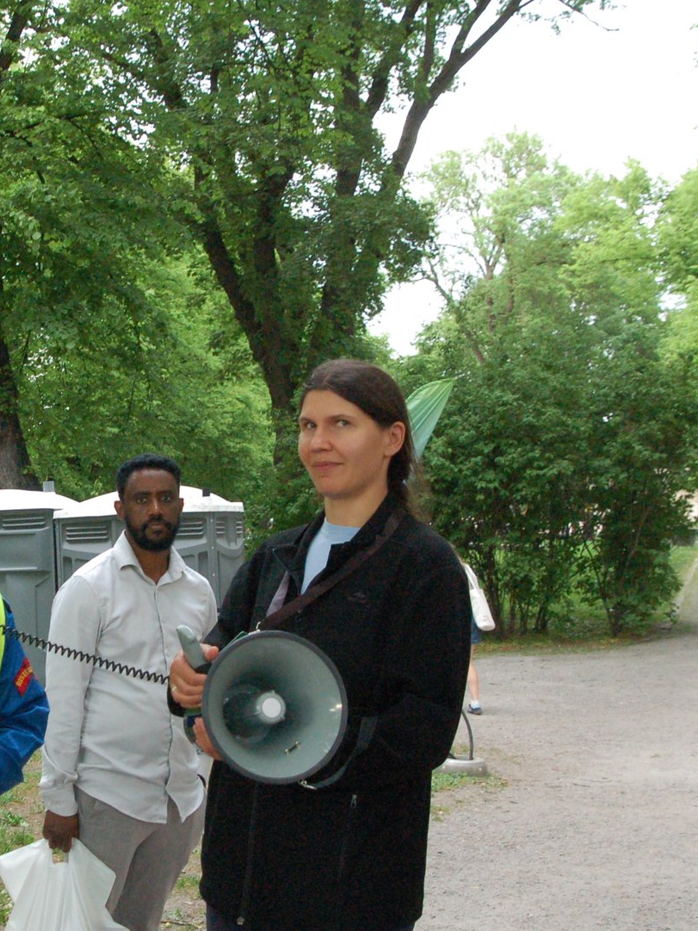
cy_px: 502
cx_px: 120
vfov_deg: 30.3
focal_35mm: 64
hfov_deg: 22.6
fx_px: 1720
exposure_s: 1/125
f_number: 8
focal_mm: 24
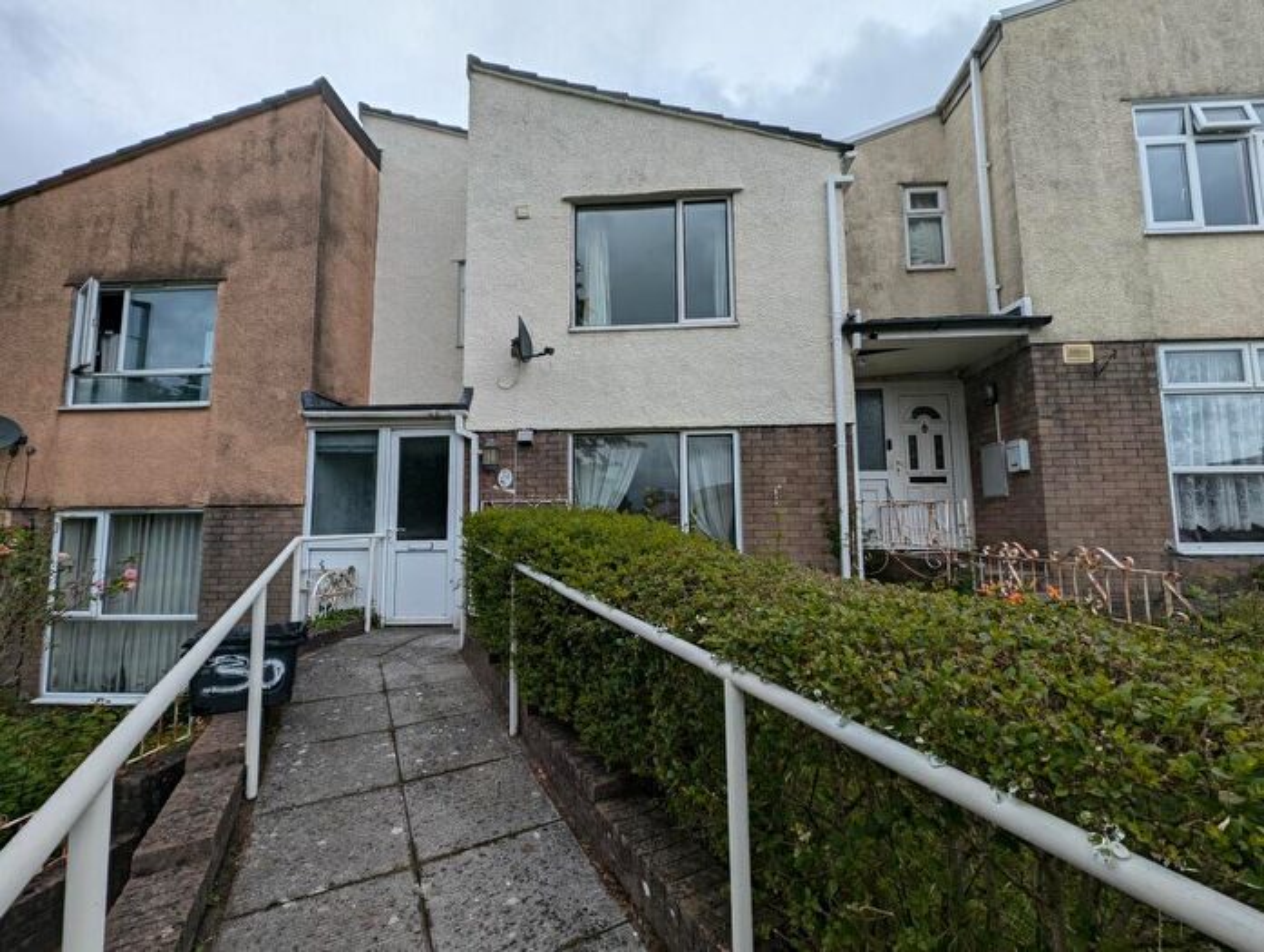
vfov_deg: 90.1
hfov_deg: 106.1
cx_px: 632
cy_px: 476
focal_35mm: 13
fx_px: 475
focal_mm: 1.95
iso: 51
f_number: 2.2
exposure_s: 1/1481
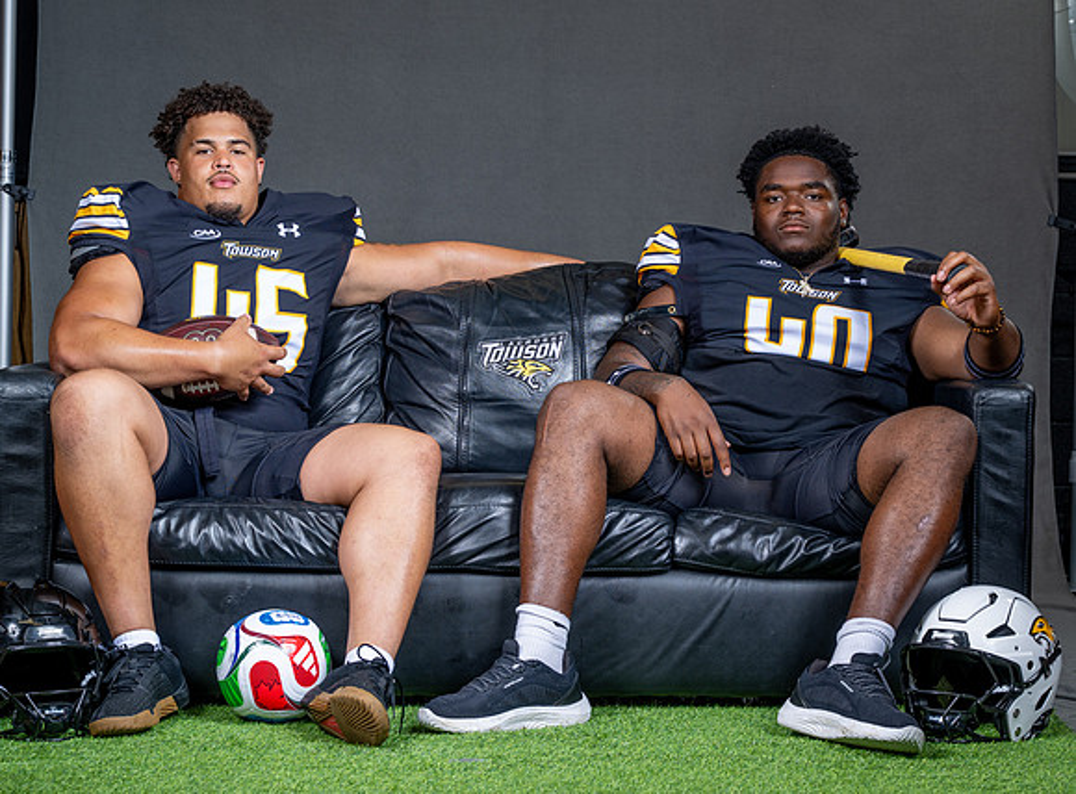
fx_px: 2515
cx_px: 669
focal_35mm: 81
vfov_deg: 17.9
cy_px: 447
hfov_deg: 24.1
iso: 100
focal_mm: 65
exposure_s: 1/100
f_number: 5.6
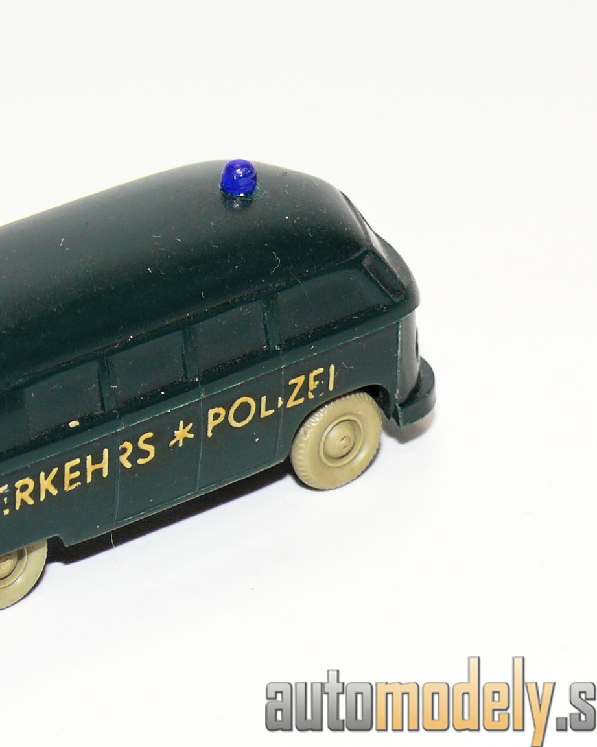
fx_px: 3955
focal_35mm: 179
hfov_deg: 8.6
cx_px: 116
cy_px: 367
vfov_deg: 10.8
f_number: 4
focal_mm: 15.7
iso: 100
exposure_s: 1/30
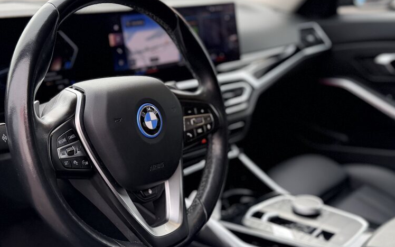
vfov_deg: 26.3
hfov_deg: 41.0
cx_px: 185
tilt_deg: -17.2
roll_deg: +0.0
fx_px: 527
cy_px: 103
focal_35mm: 49
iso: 80
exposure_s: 1/302
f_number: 1.78
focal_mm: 6.76
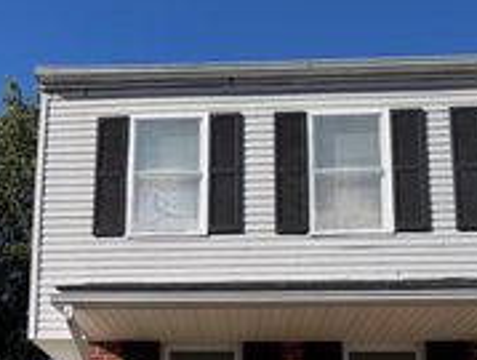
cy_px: 447
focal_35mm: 39
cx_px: 224
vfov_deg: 30.5
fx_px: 538
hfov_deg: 47.8
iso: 25
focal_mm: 2.22
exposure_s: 1/770
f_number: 2.2
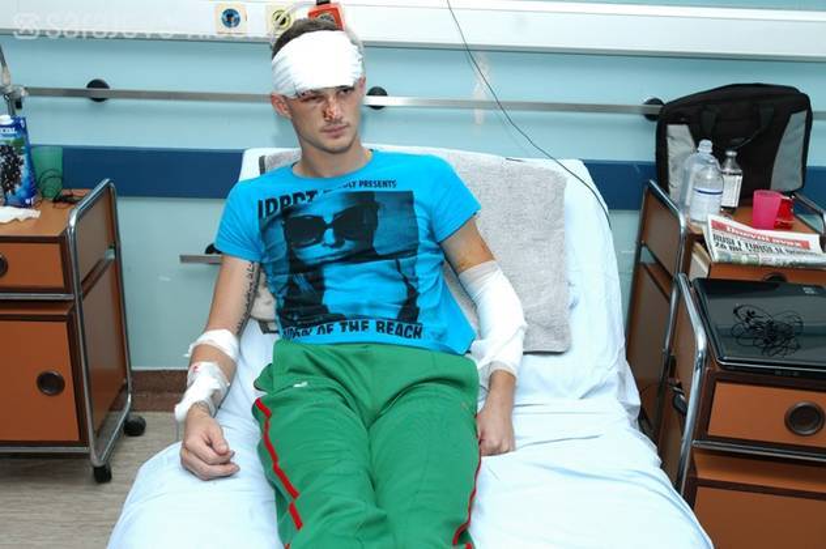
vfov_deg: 34.1
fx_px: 894
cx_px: 413
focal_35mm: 39
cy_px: 274
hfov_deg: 49.6
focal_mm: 26
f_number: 5
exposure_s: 1/160
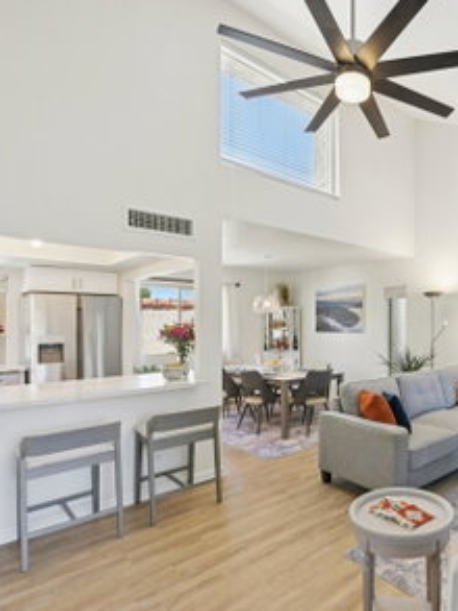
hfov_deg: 55.8
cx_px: 380
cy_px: 327
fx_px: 388
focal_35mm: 22
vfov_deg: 76.3
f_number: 8
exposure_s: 1/60
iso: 500
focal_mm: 14
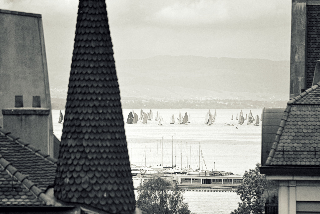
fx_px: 2667
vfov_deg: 4.6
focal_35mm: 300
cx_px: 160
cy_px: 107
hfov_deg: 6.9
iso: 3200
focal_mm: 300
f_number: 5.6
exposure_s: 1/6400
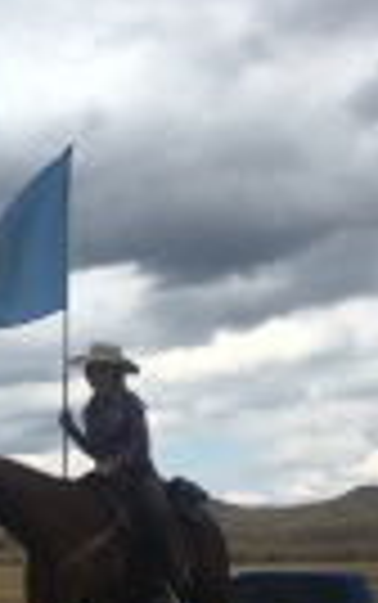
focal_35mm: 84
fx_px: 1382
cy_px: 531
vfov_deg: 24.0
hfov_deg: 15.0
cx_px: -90
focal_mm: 4.15
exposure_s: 1/1183
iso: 25
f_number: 2.2
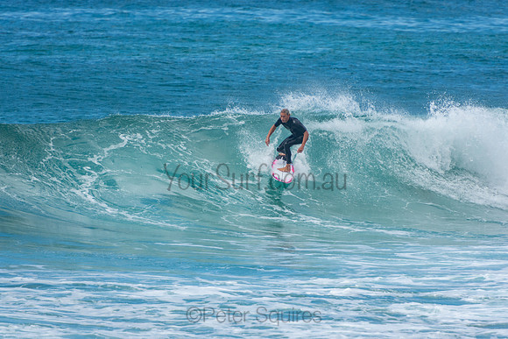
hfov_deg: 3.4
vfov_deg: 2.3
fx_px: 8468
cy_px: 170
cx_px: 254
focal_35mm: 600
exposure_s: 1/1250
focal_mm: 400
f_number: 5.6
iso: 250
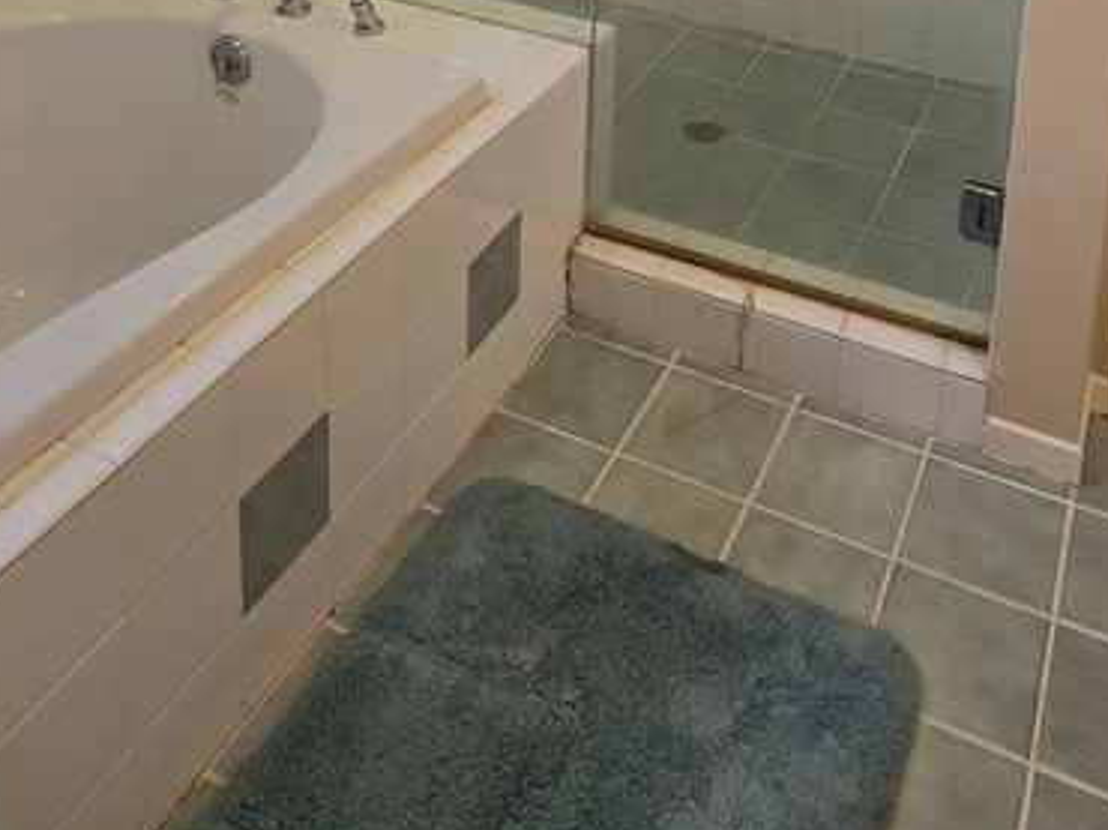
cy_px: -282
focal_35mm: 36
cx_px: 647
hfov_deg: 51.1
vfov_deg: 30.2
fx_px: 1152
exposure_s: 1/60
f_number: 2.2
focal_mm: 2.2
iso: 100
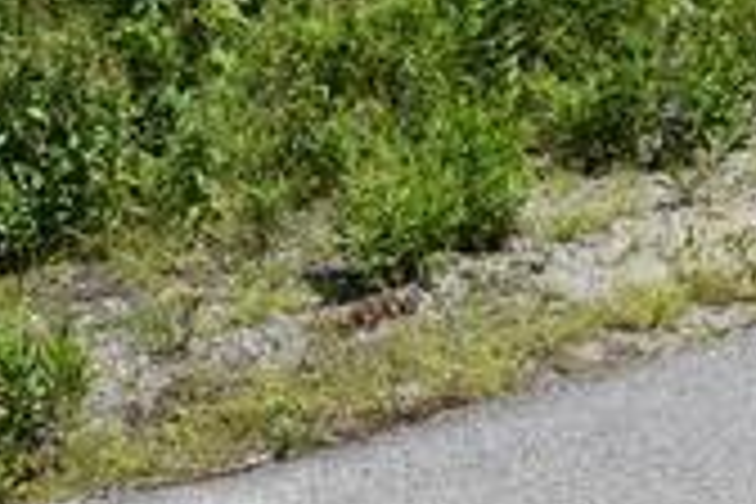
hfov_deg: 13.0
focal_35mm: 149
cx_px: 1130
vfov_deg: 8.9
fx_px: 3129
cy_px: -299
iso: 400
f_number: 11
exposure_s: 1/500
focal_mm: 26
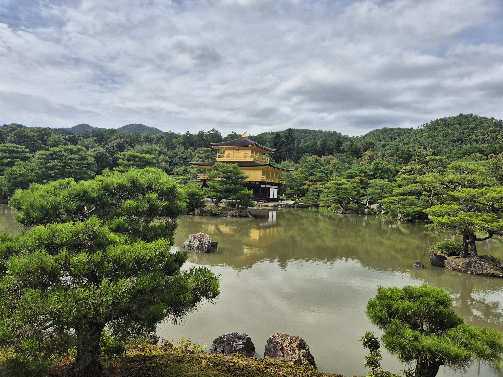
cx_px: 252
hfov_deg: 73.9
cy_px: 188
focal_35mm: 23
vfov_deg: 58.9
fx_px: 334
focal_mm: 5.4
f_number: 1.8
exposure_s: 1/3328
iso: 25
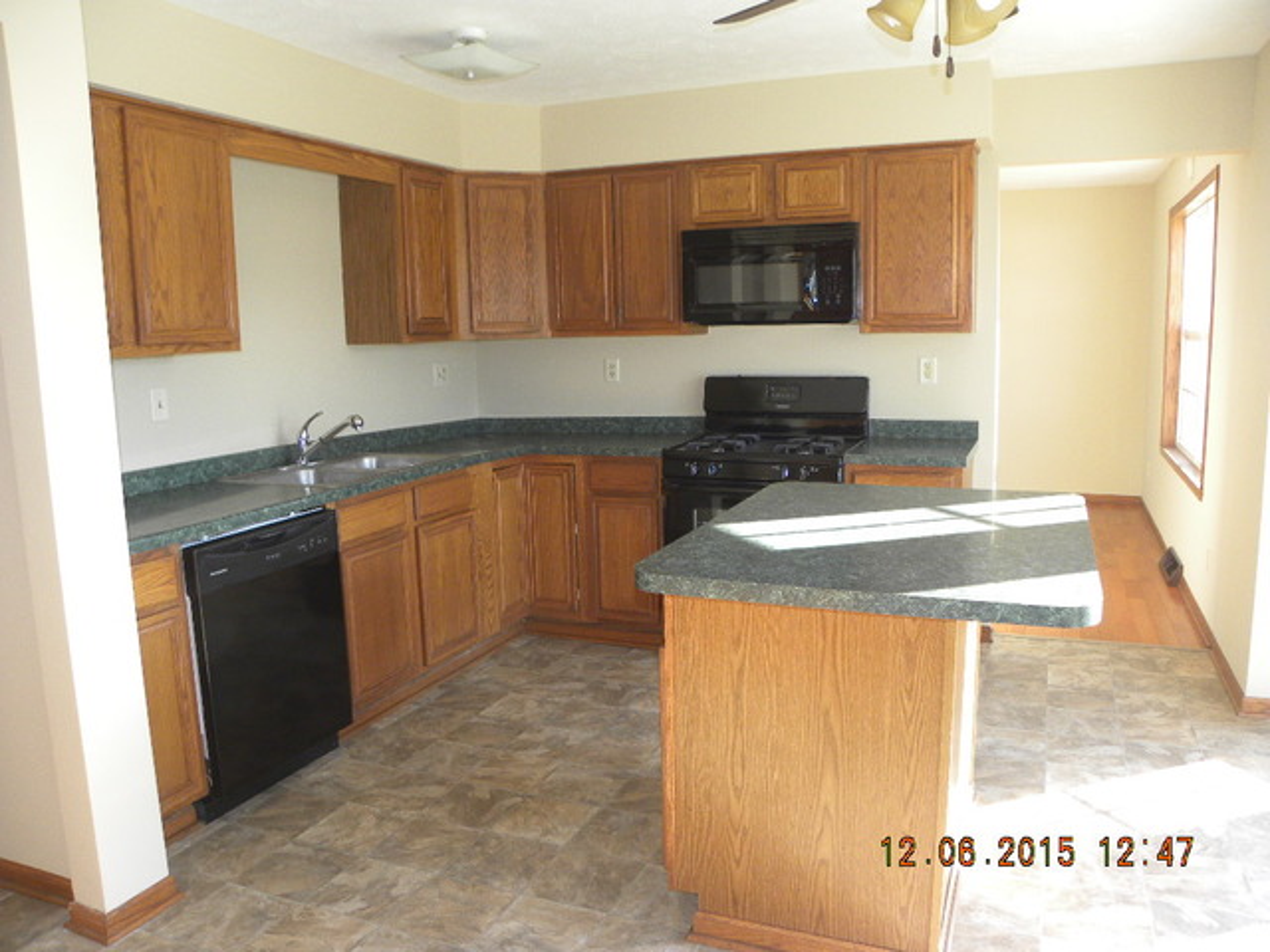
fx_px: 954
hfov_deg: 67.3
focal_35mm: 26
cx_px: 635
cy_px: 476
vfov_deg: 53.1
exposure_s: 1/65
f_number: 2.8
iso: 110
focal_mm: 4.6
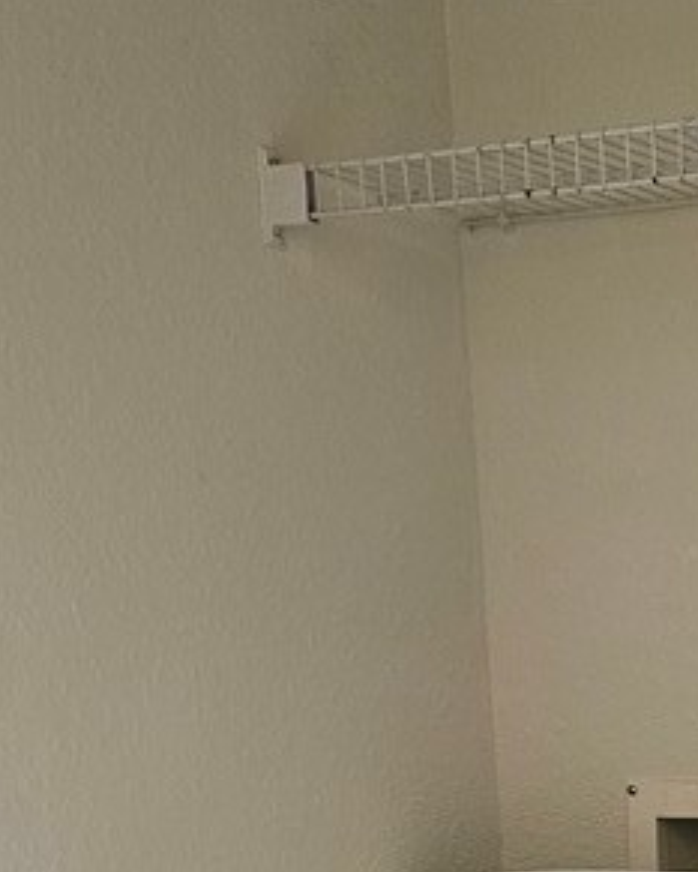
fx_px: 2039
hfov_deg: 18.5
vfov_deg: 21.6
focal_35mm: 79
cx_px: 812
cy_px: 1163
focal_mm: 5.4
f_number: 1.8
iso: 500
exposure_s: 1/60
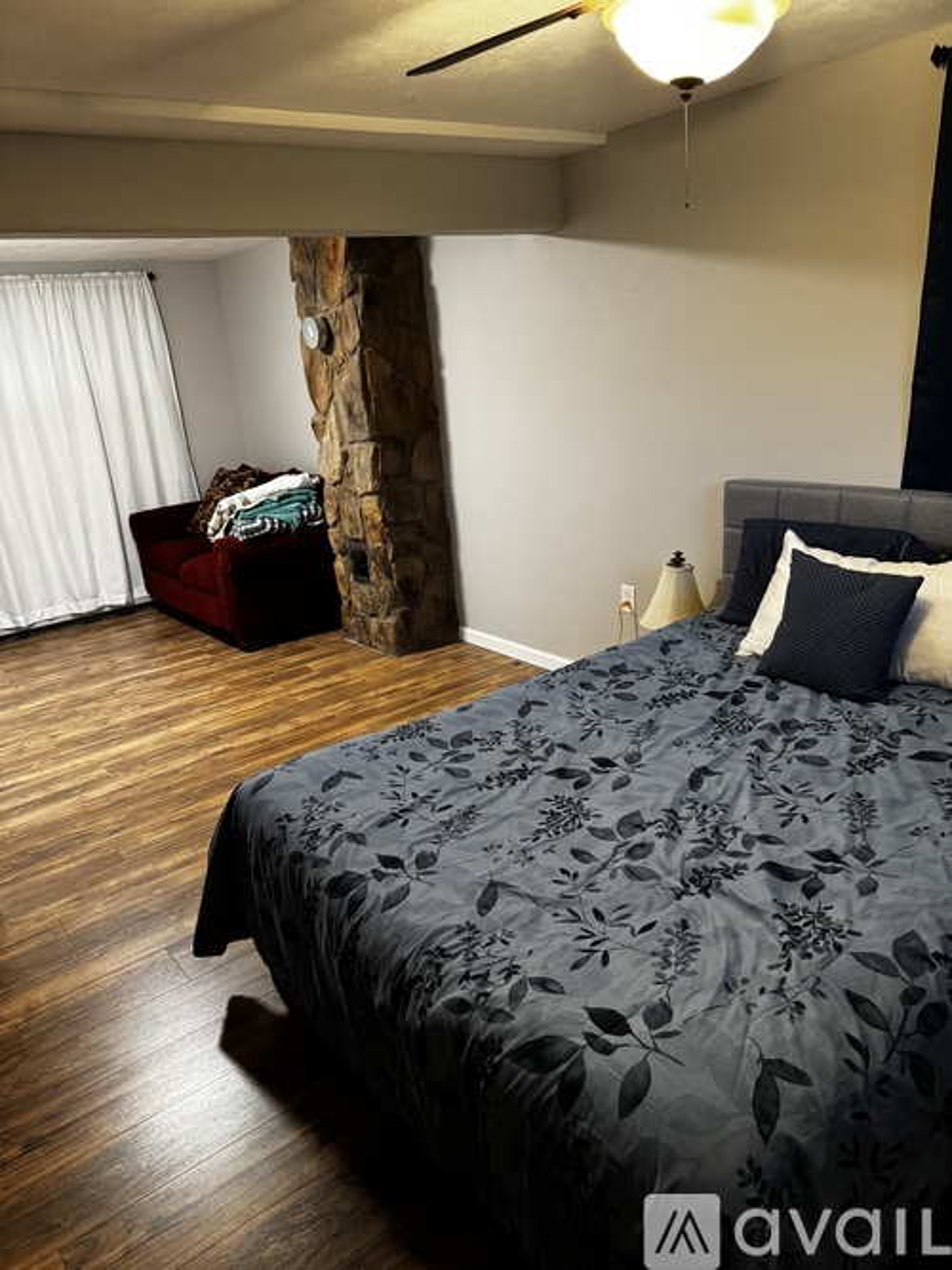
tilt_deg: -18.3
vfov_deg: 71.6
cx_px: 476
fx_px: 880
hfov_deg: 56.8
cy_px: 635
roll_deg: +5.8
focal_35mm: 24
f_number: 1.78
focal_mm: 6.76
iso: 500
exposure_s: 1/60
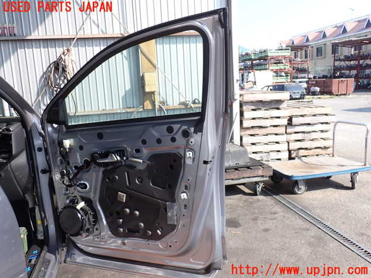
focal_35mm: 30
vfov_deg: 46.8
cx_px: 186
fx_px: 322
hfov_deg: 60.0
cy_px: 139
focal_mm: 5.4
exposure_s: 1/400
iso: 100
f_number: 3.2
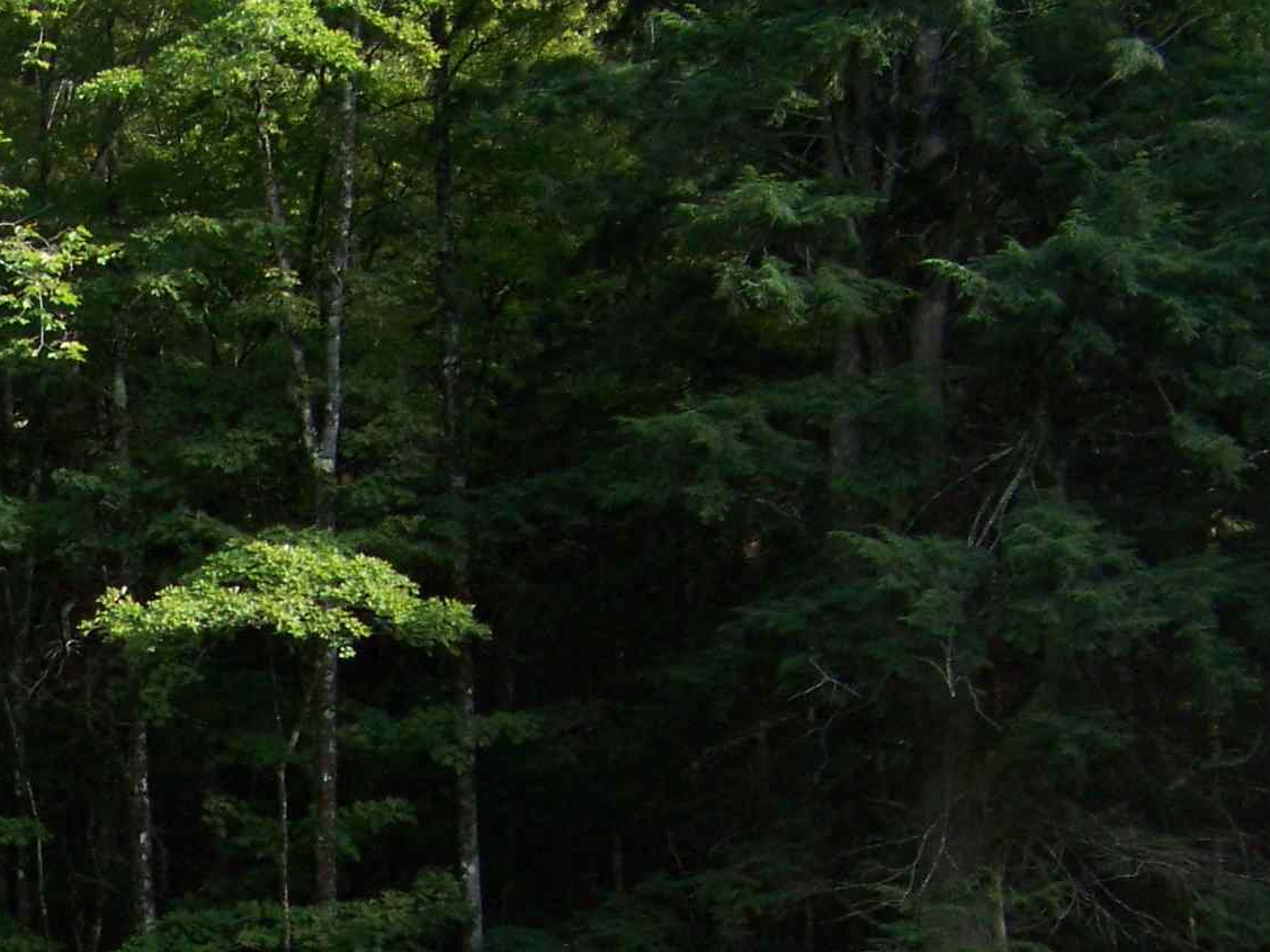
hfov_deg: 19.3
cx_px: -69
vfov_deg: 14.4
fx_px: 3595
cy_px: 1295
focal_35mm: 98
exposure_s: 1/250
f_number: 2.8
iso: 69
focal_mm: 5.85
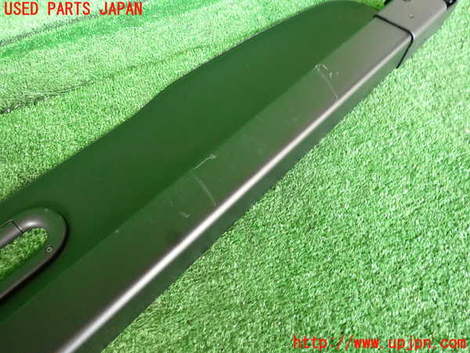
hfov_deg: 69.4
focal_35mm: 25
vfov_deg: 54.9
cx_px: 235
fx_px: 339
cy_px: 176
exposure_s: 1/50
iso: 200
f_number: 2
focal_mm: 4.5
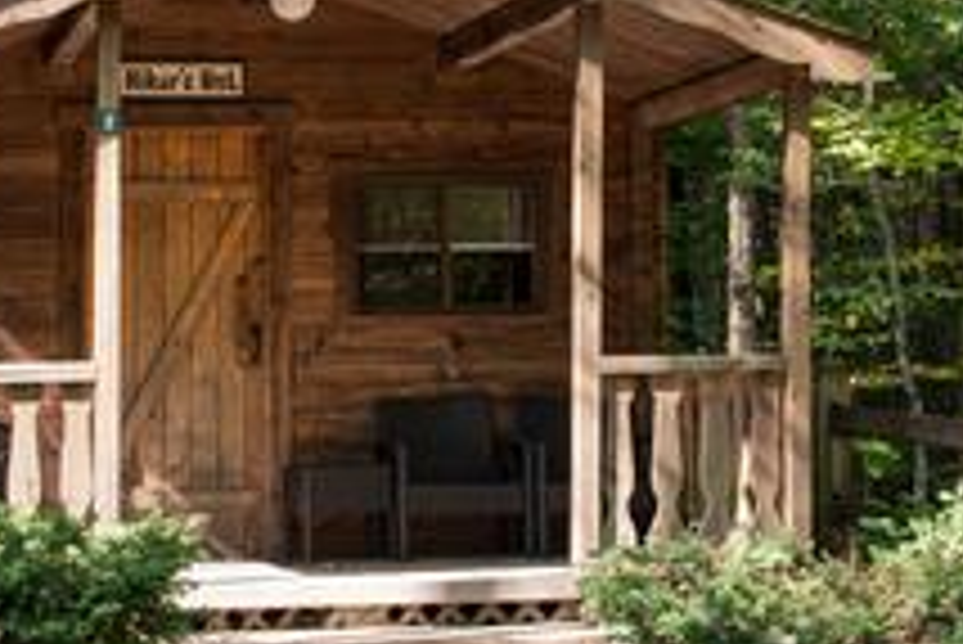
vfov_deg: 14.1
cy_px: 286
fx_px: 2596
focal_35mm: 97
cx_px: 176
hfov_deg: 20.7
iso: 250
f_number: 5
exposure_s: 1/60
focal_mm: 35
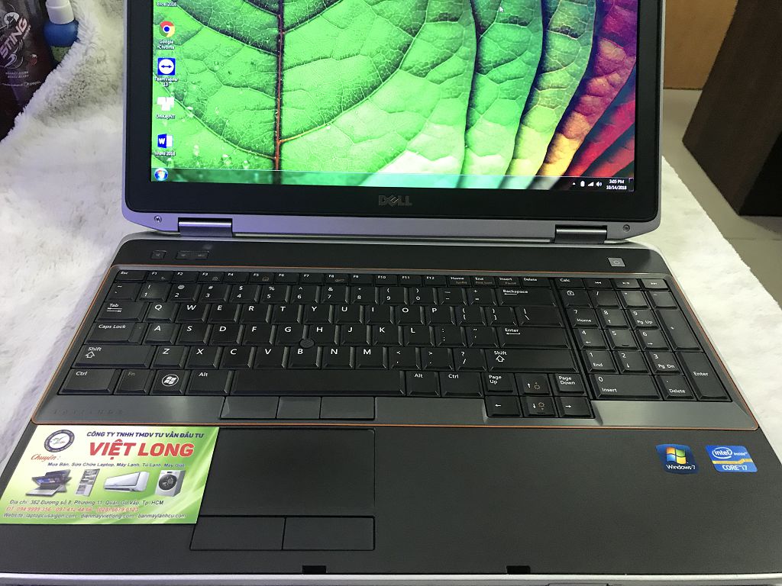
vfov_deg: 49.7
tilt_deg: -41.9
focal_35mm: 28
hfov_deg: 63.4
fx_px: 633
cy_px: 293
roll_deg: -4.8
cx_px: 391
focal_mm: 3.99
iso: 100
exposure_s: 1/17
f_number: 1.8
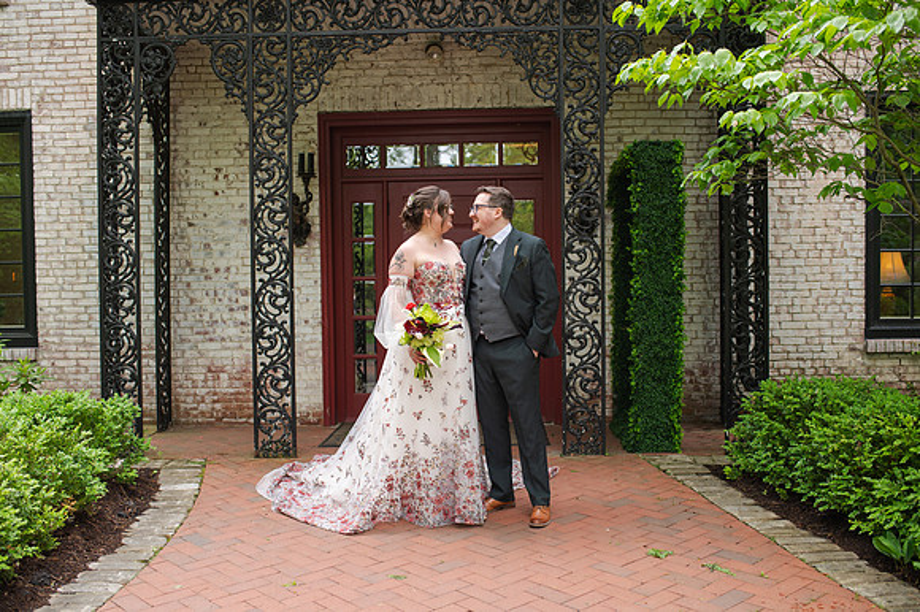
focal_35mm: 37
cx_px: 449
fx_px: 944
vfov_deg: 35.9
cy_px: 321
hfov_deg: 51.9
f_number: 3.2
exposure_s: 1/320
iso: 280
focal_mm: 35
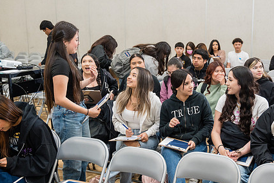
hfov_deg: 42.2
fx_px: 350
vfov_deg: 29.3
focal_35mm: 46
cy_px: 92
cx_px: 181
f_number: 2.8
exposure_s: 1/250
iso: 1600
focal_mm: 33.7
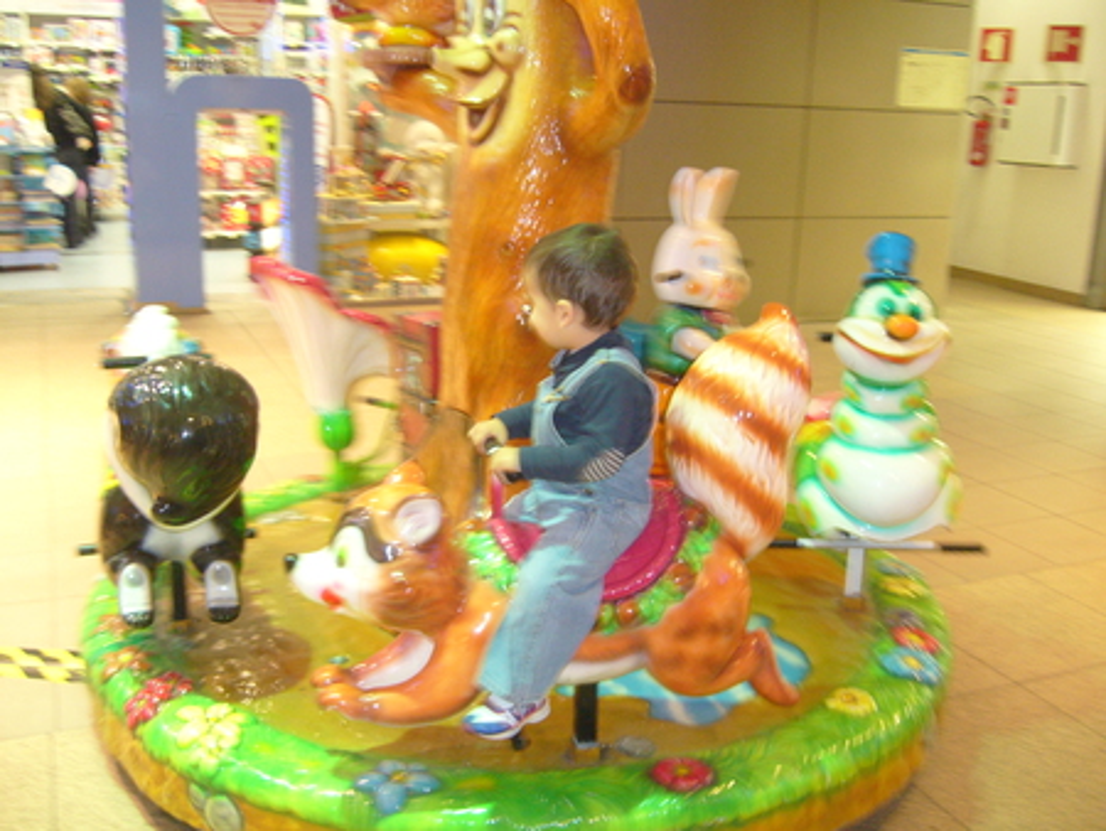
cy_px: 416
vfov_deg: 40.7
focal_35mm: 35
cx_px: 553
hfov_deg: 52.6
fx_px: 1119
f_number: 2.8
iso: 160
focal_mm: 5.8
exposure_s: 1/8
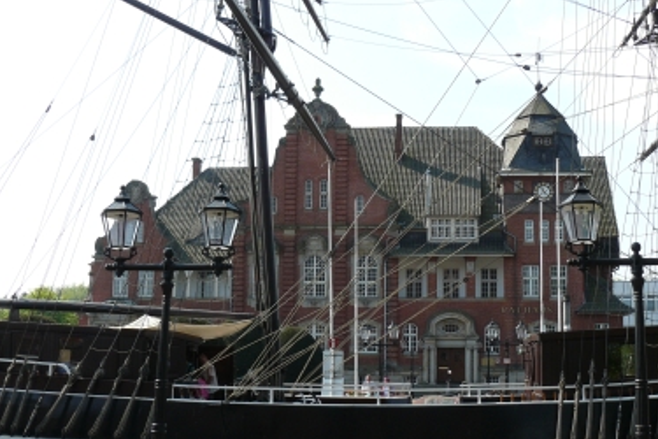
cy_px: 260
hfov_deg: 40.2
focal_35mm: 49
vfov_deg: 27.5
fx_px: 896
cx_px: 397
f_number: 5.6
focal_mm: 6
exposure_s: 1/250
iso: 100
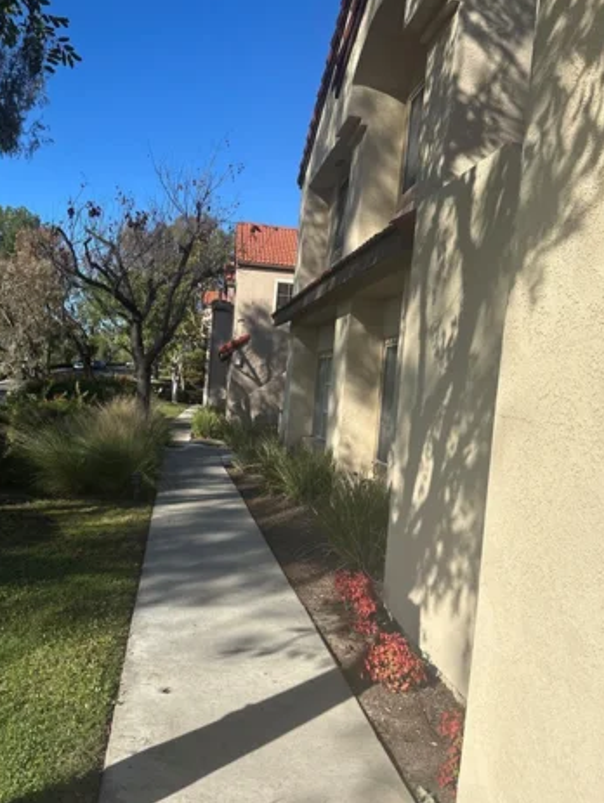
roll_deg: -5.4
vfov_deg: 61.6
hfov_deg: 48.3
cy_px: 416
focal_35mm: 29
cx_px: 283
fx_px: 674
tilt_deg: -0.6
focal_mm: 6.86
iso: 80
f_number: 1.78
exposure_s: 1/4545
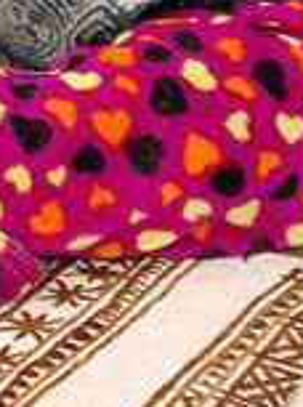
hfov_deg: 8.9
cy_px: -48
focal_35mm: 154
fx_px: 1805
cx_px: -351
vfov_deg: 12.6
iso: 64
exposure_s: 1/100
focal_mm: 5.4
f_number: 1.8
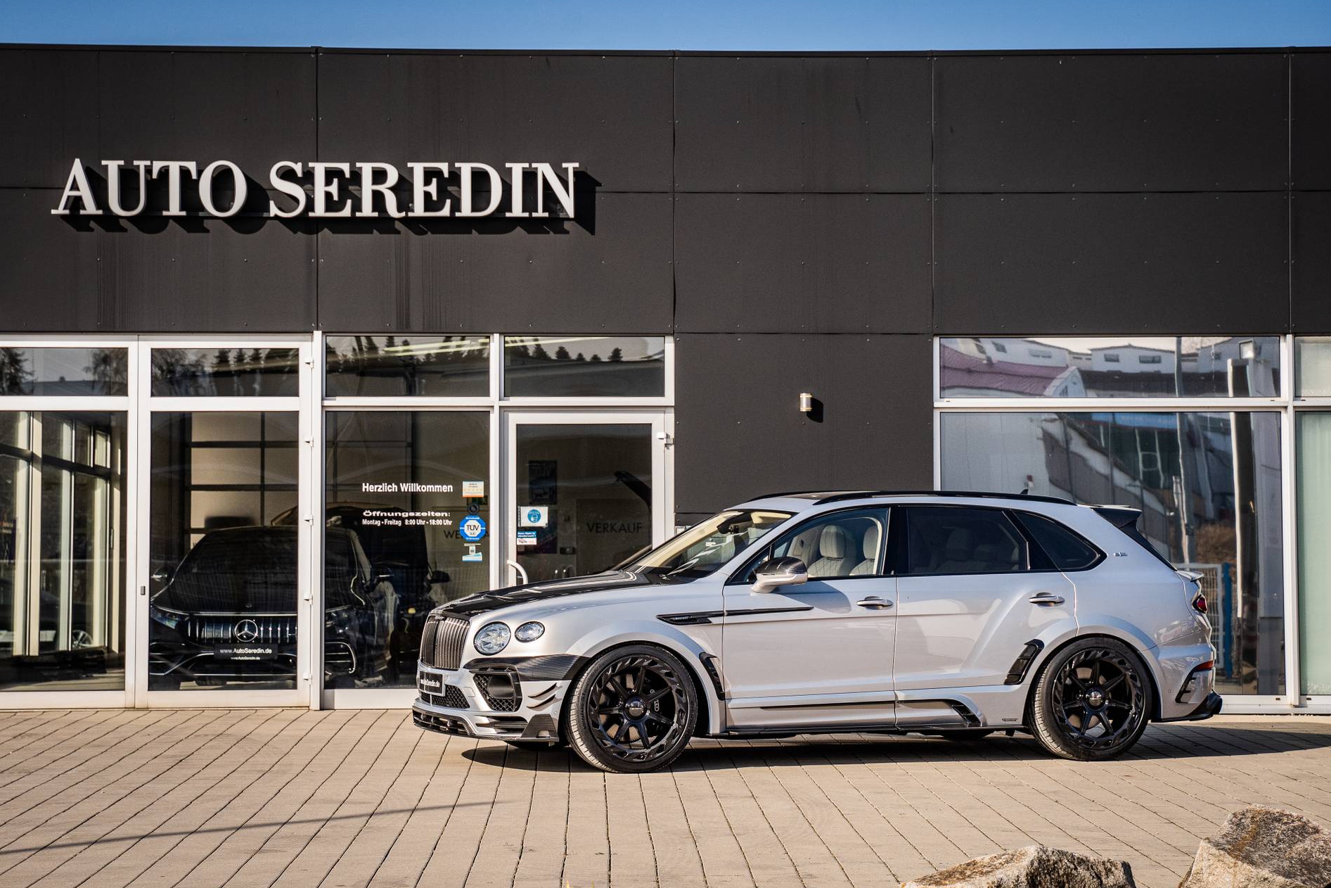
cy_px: 441
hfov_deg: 28.5
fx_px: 2625
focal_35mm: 71
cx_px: 663
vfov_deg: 19.2
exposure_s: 1/800
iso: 1000
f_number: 5.6
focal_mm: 70
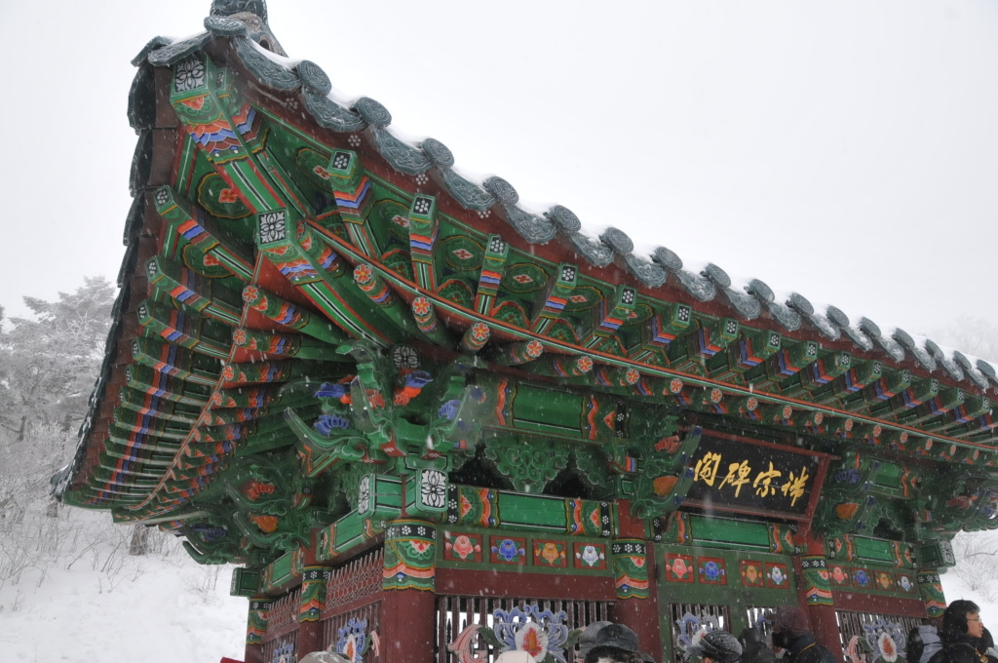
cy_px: 332
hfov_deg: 67.4
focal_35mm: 27
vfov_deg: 47.8
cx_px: 499
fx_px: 748
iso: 1000
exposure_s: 1/200
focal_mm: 18
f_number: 7.1
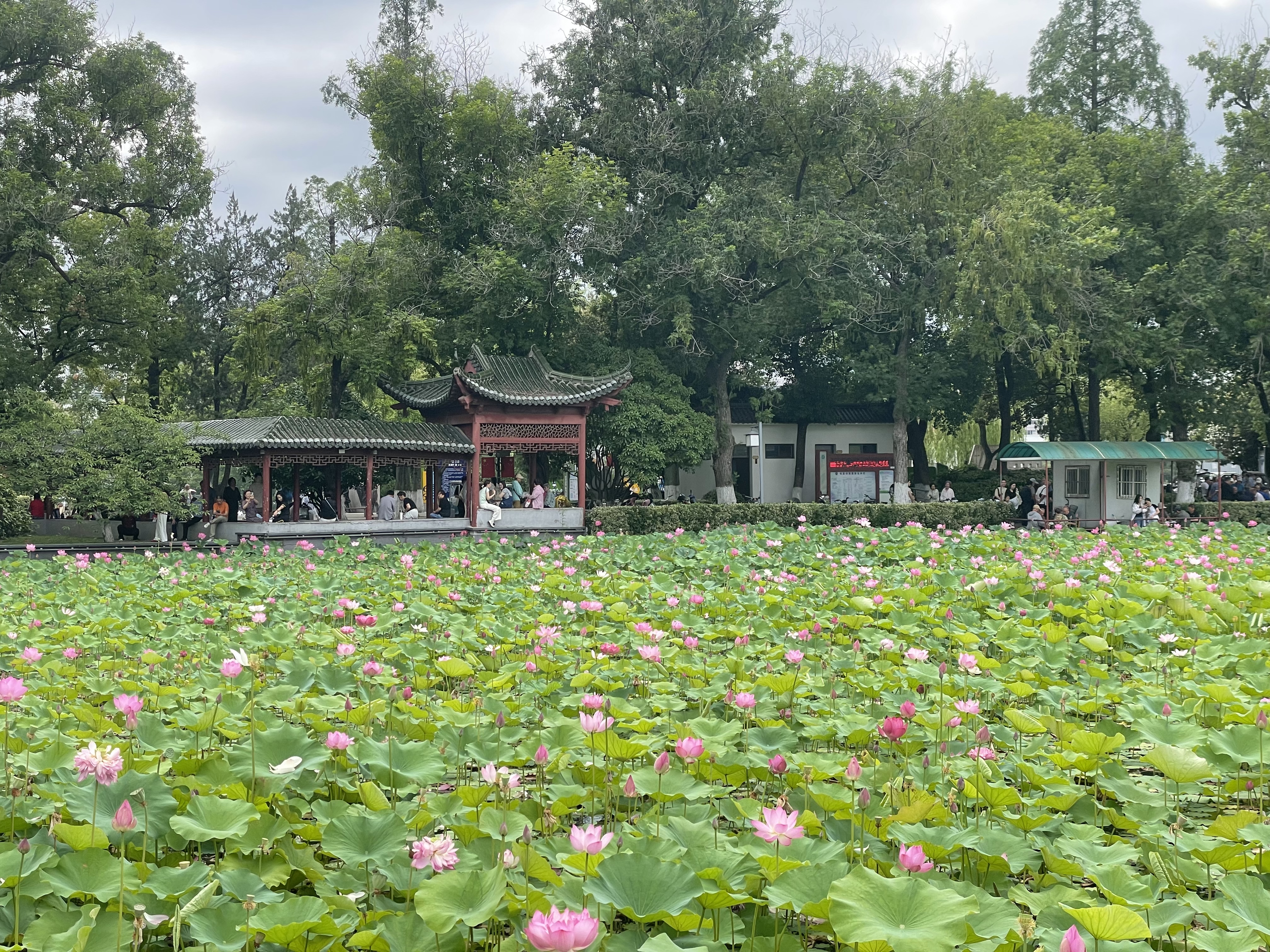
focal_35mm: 52
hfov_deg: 36.8
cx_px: 635
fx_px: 1908
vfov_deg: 28.0
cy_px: 476
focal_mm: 6
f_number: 2
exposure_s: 1/727
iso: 25
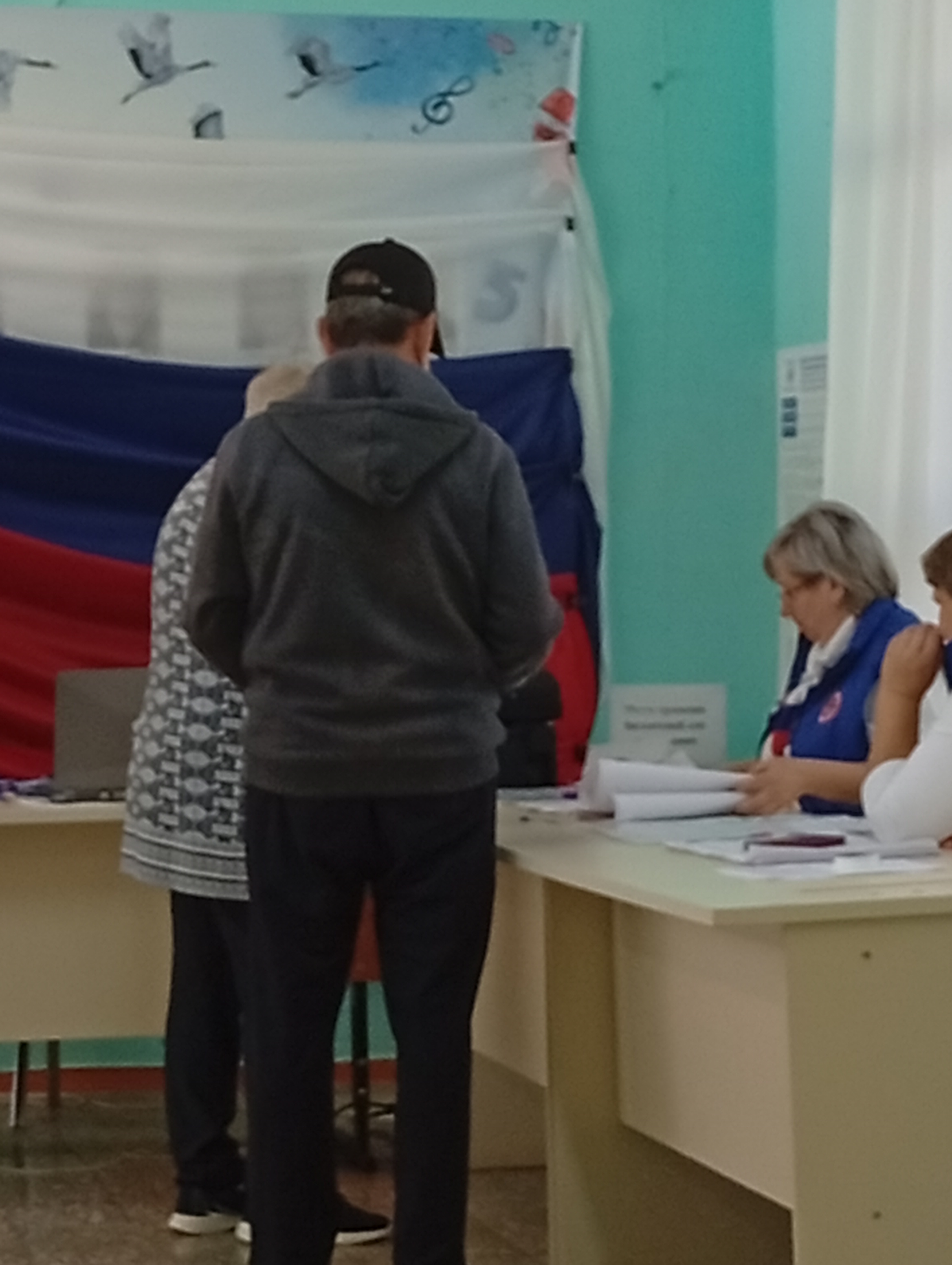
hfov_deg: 12.7
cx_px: 453
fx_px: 4280
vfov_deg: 16.8
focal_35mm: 117
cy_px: 680
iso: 91
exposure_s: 1/50
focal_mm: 3.84
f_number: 1.8
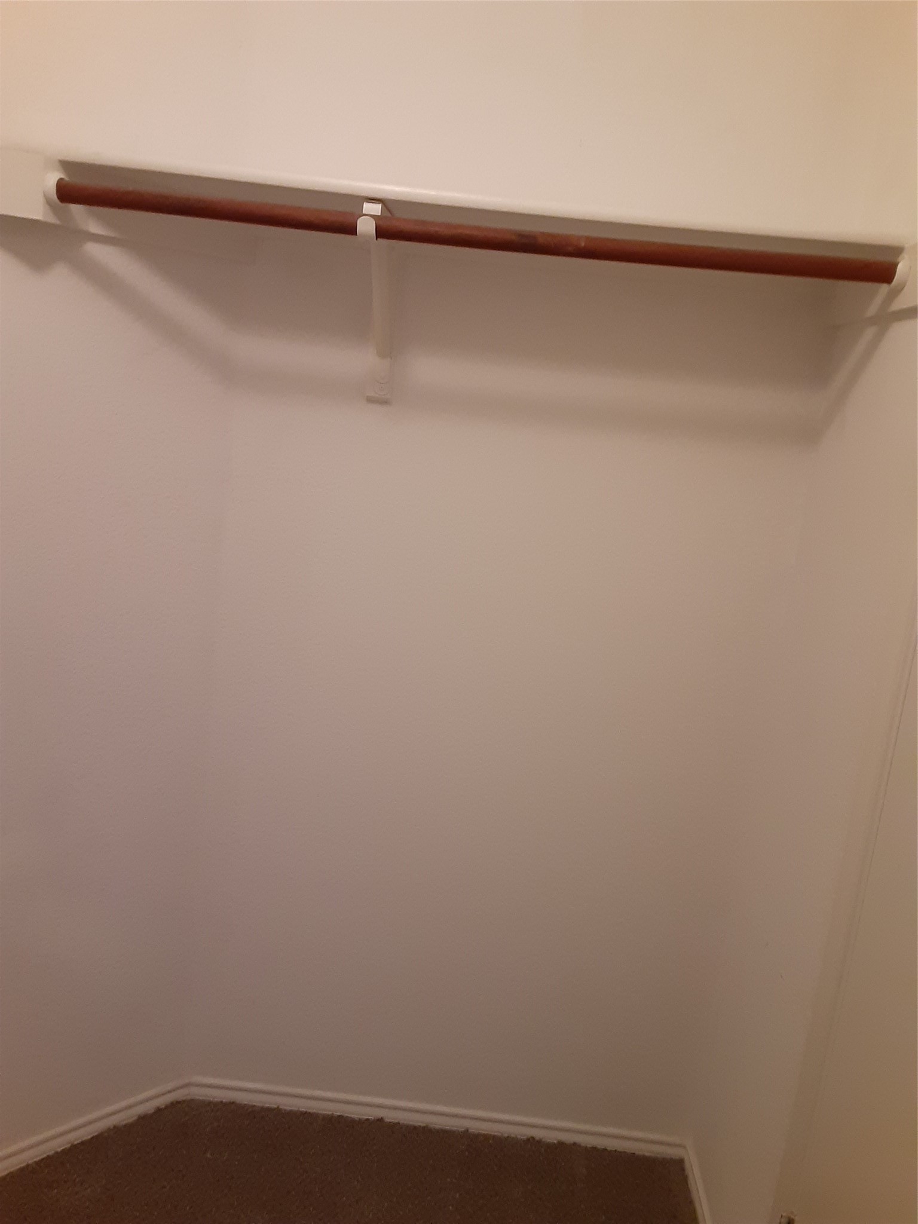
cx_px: 459
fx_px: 955
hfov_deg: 51.4
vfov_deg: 65.3
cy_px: 612
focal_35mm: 27
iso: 250
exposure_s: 1/30
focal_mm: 2.91
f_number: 1.9
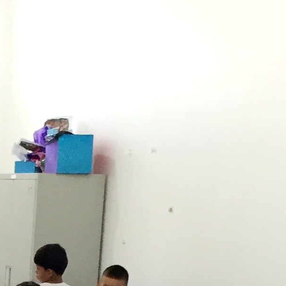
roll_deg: -1.8
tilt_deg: -14.5
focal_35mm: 139
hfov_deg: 12.1
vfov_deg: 11.5
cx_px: -127
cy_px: 541
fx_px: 1299
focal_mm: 4.15
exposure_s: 1/30
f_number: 2.2
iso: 80
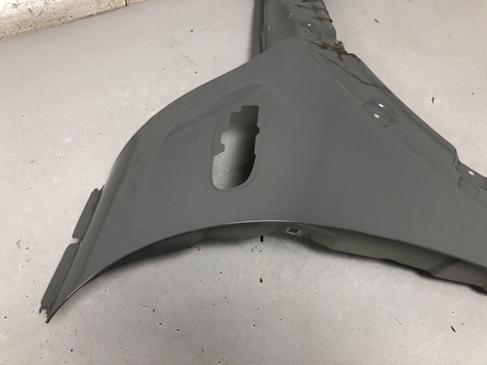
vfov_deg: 49.7
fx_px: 394
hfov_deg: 63.4
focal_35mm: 28
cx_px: 244
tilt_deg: -55.0
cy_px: 182
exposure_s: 1/25
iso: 40
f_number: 1.8
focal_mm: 4
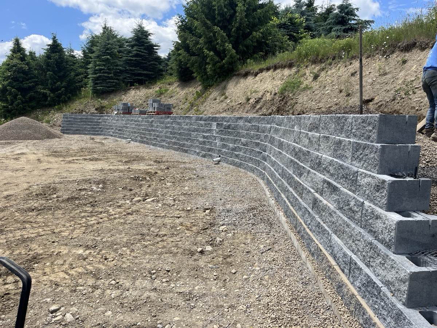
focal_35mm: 26
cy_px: 164
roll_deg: -0.7
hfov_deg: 67.3
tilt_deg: -8.9
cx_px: 218
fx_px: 328
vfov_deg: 53.1
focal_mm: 5.1
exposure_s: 1/2137
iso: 50
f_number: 1.6
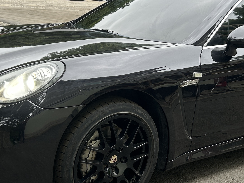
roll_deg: -5.9
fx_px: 423
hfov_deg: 32.2
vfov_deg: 24.4
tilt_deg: -12.8
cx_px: 134
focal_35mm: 60
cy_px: 84
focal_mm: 5.7
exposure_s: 1/121
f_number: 1.5
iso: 40
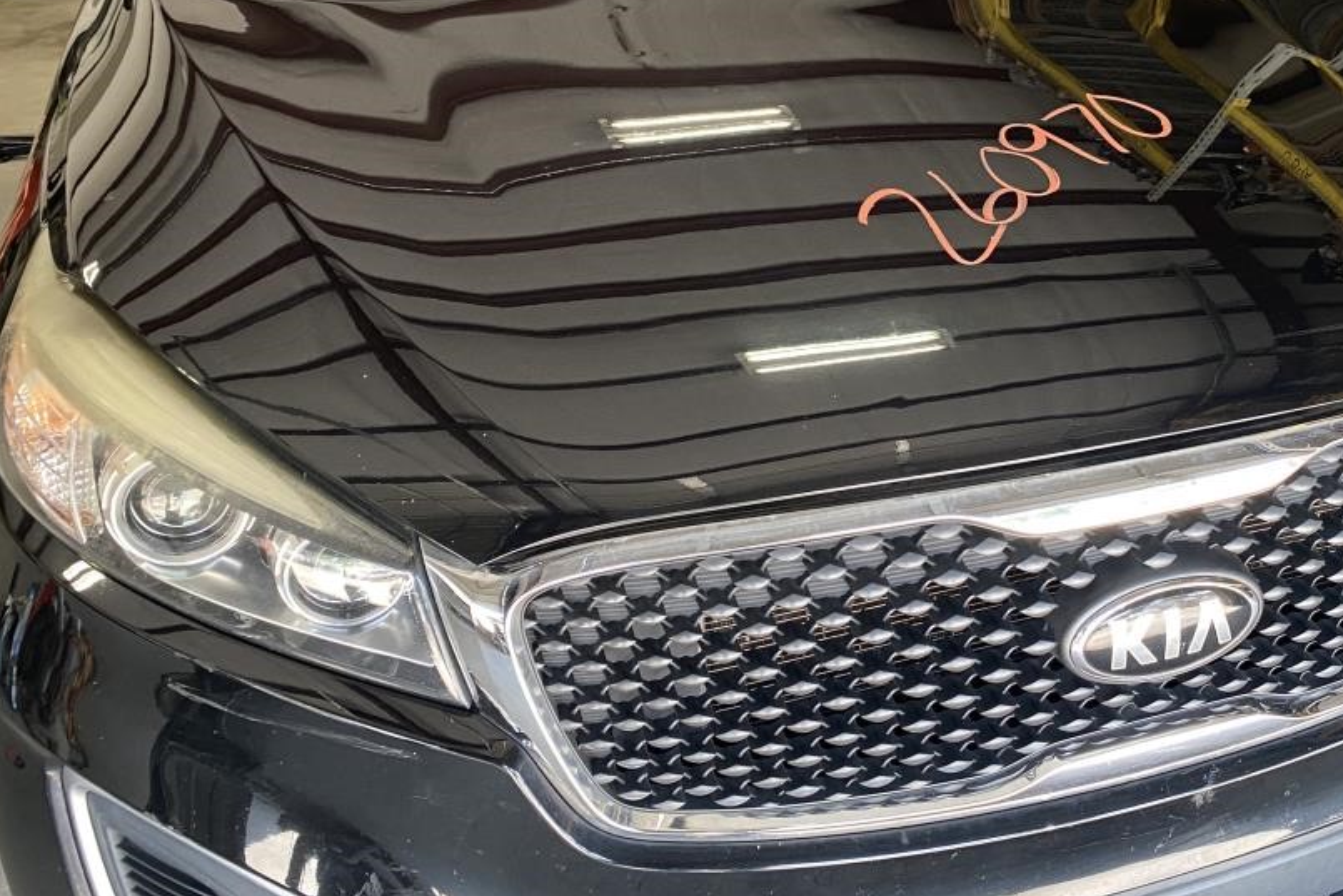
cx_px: 1028
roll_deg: -0.3
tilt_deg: -18.7
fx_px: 1604
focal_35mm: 43
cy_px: 205
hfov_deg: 43.8
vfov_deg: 30.6
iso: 125
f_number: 1.8
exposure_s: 1/69
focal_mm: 4.25
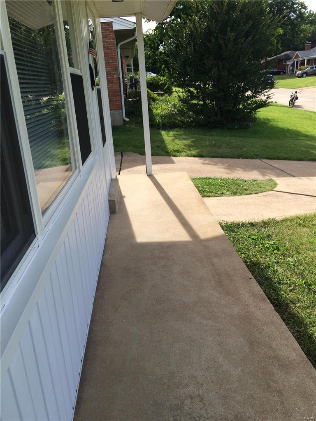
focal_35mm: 29
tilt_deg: -21.3
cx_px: 158
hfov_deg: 48.2
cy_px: 210
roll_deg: +2.9
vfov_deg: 61.7
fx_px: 353
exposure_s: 1/1140
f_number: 2.2
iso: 32
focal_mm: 4.15
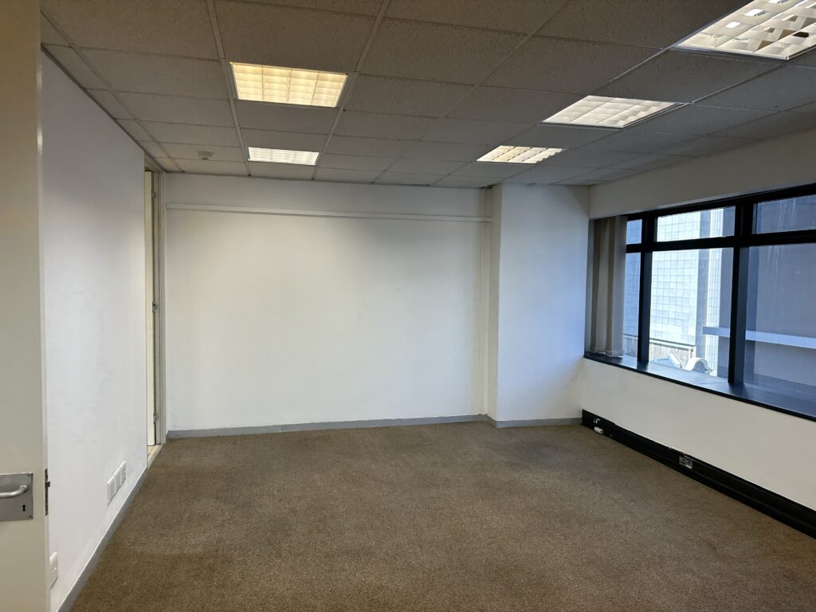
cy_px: 306
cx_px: 408
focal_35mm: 24
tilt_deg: -0.9
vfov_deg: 56.8
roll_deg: -2.0
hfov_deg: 71.6
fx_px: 566
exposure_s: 1/100
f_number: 1.78
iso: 100
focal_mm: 6.86
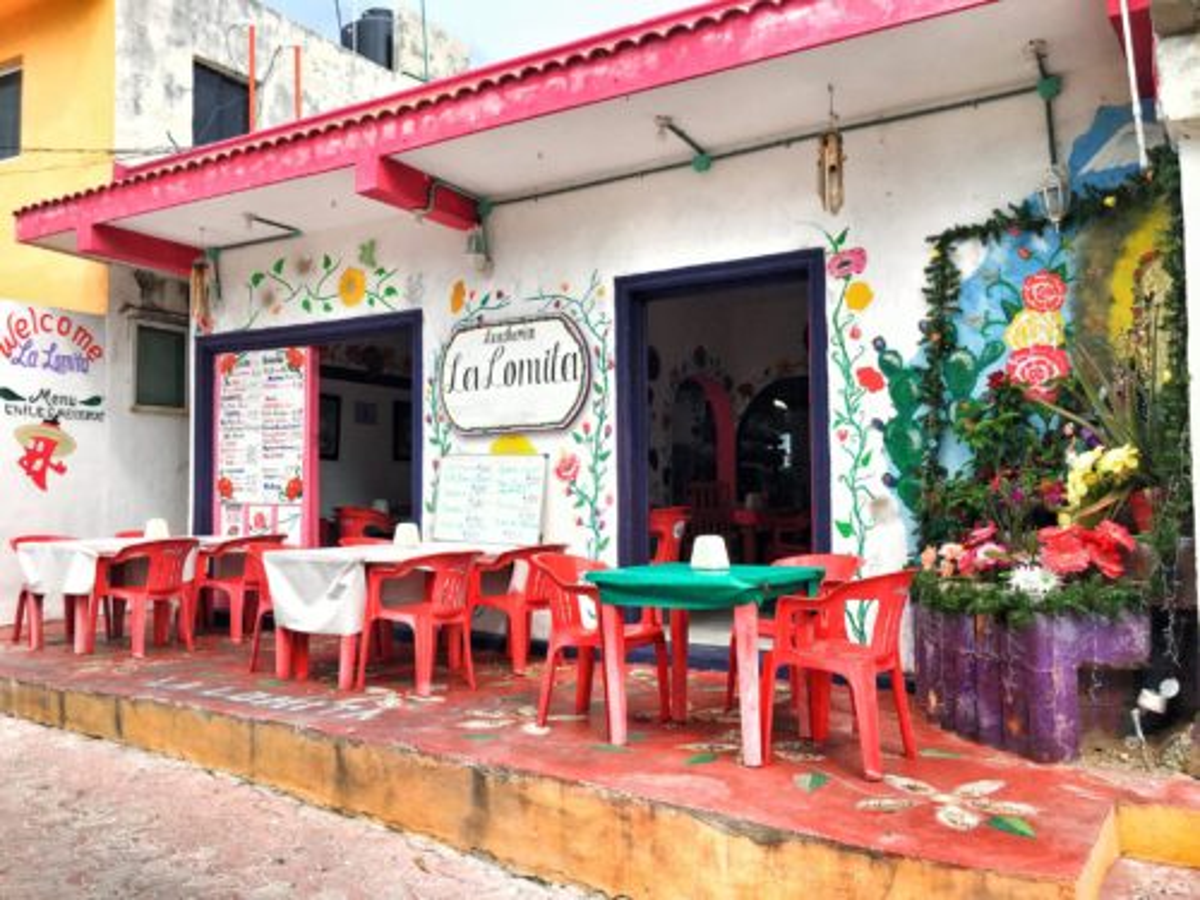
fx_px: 1005
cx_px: 600
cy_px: 450
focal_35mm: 29
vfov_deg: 48.2
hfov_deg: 61.7
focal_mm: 4.15
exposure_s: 1/1282
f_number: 2.2
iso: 25
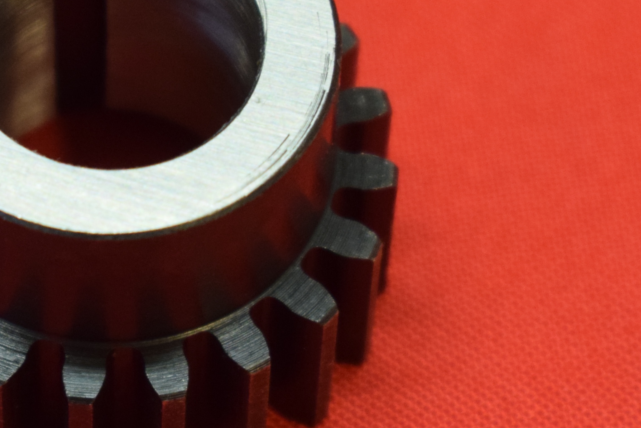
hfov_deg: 8.4
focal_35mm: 243
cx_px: 85
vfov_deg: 5.6
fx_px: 4337
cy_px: 109
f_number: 5.6
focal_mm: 55
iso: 1000
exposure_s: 1/60
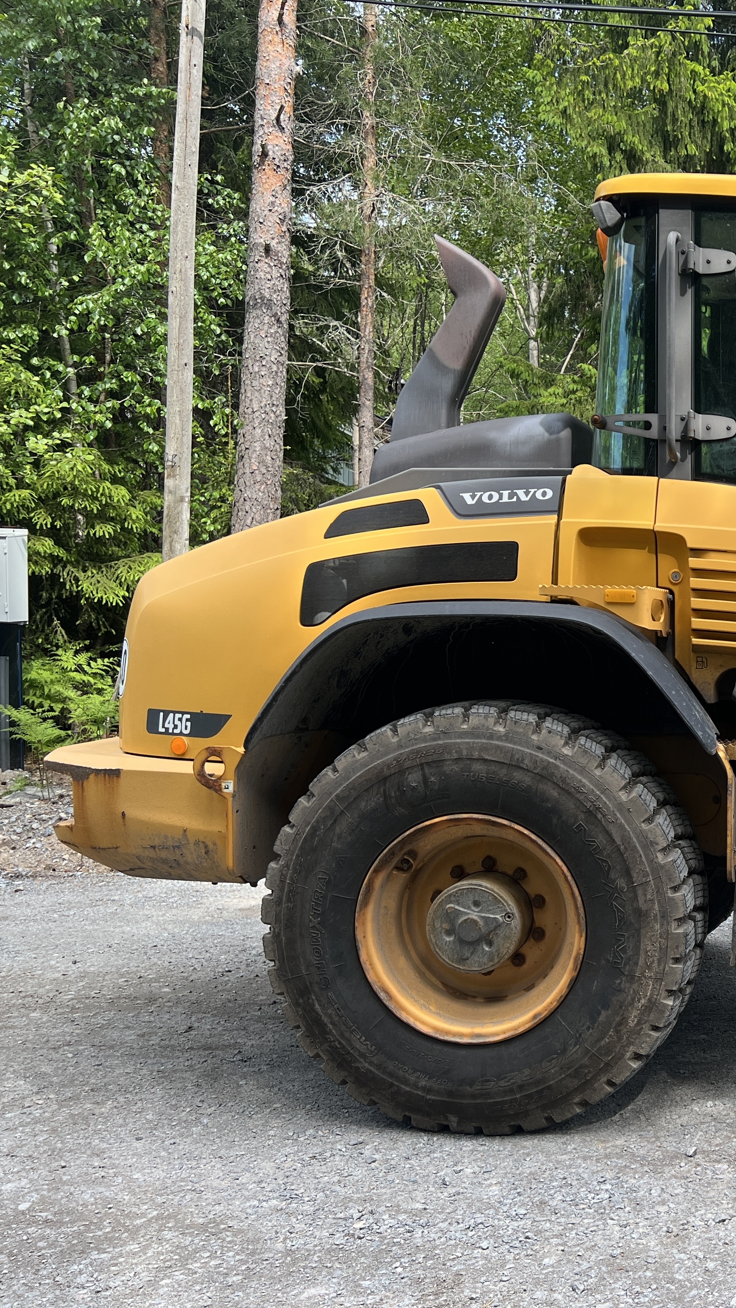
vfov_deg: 52.8
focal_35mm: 38
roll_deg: -2.8
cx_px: 837
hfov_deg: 28.0
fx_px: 1318
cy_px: 655
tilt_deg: -4.7
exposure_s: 1/646
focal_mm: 5.7
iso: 50
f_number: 1.5
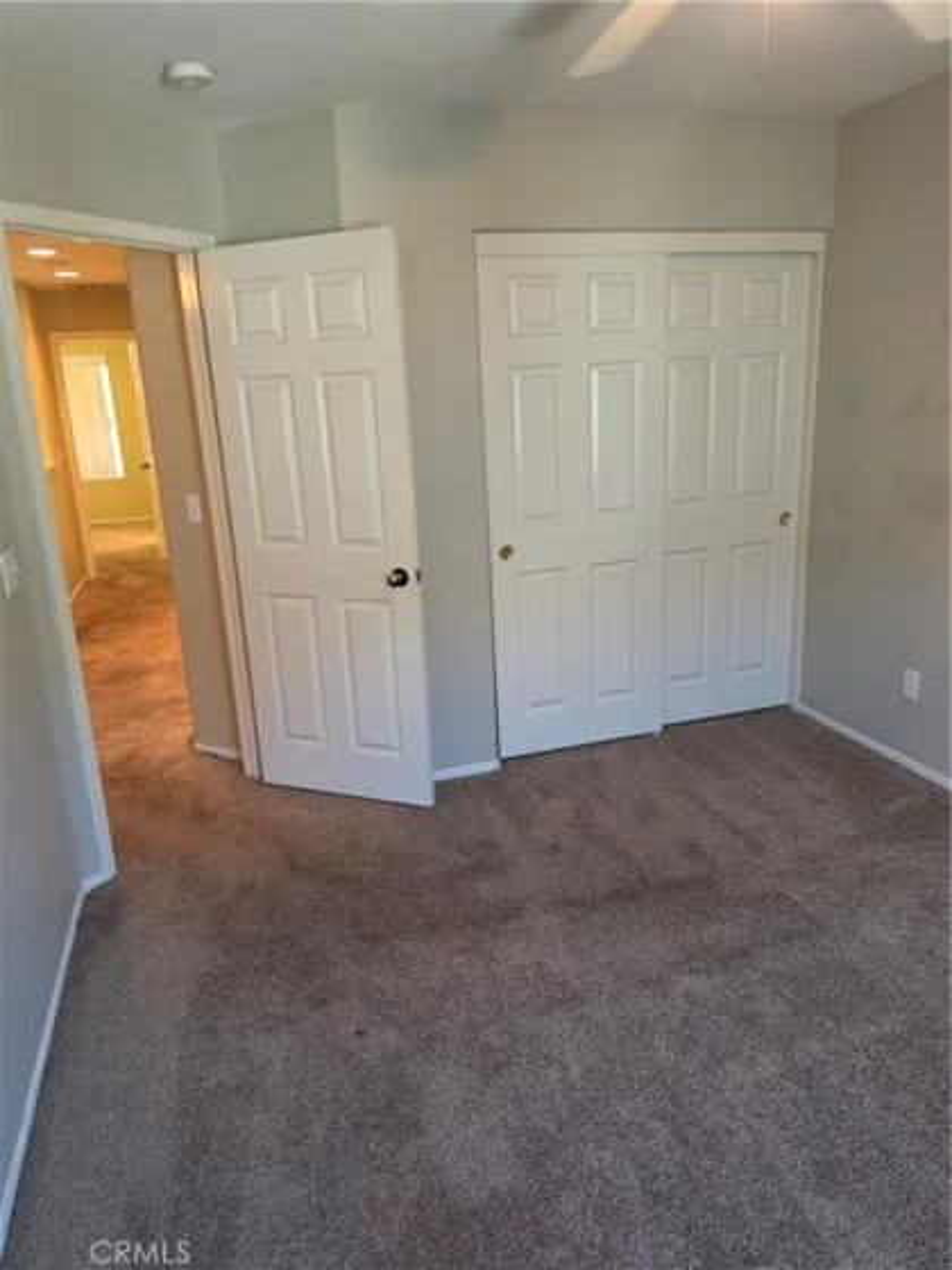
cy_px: 635
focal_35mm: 23
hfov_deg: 58.9
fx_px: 843
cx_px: 476
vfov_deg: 73.9
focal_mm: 6.5
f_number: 1.4
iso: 500
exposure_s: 1/120
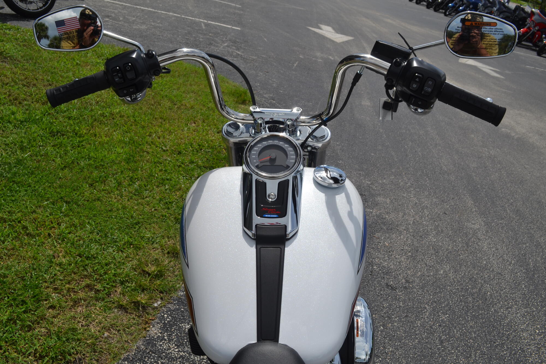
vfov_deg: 36.9
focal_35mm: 36
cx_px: 273
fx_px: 546
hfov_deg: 53.1
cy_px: 182
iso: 100
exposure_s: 1/320
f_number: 9
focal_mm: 24
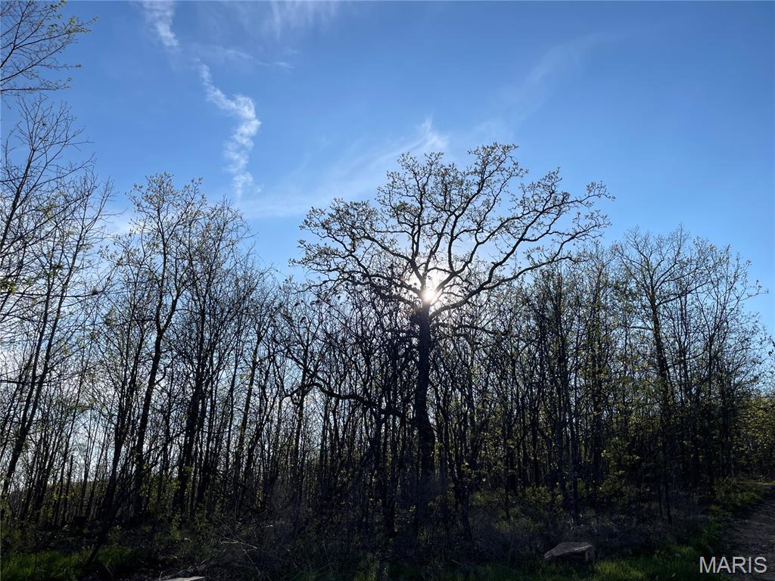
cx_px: 388
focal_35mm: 26
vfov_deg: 53.1
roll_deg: -1.5
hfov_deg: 67.3
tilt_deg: +21.8
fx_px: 582
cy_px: 290
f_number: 1.6
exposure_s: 1/5814
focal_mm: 4.2
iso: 32
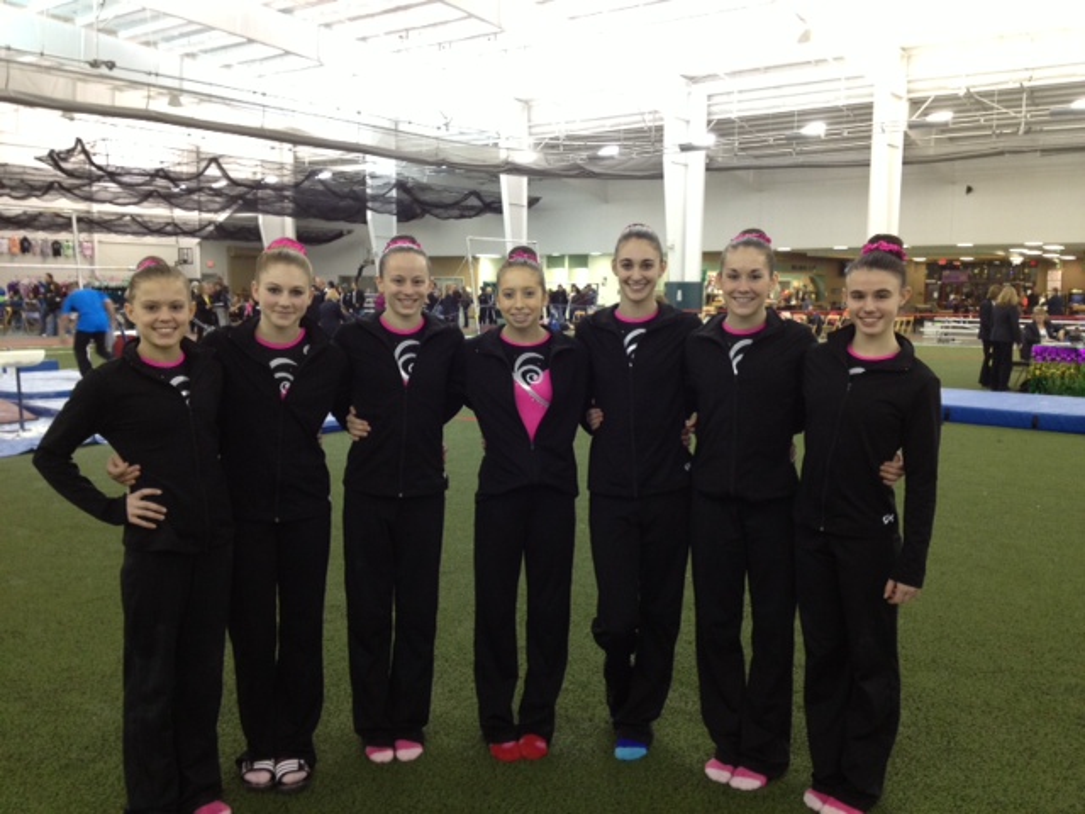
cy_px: 407
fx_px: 1097
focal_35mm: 35
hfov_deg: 52.6
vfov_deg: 40.7
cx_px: 542
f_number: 2.4
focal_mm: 4.28
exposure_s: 1/20
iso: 100
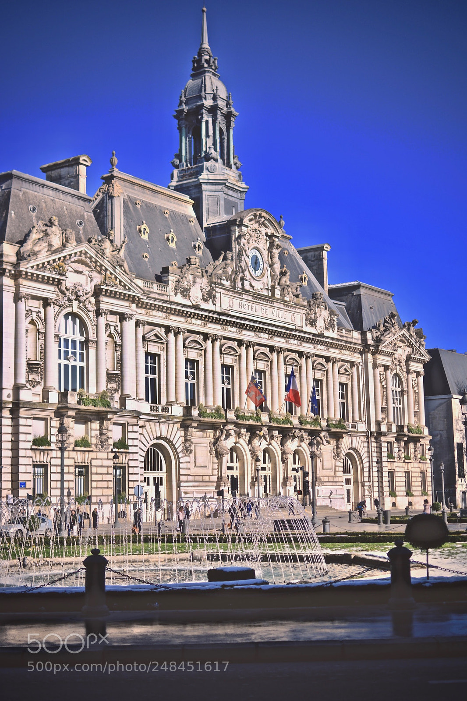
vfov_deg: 37.9
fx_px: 1022
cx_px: 234
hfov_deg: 25.7
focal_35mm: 52
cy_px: 350
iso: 100
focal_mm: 35
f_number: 1.8
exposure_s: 1/4000
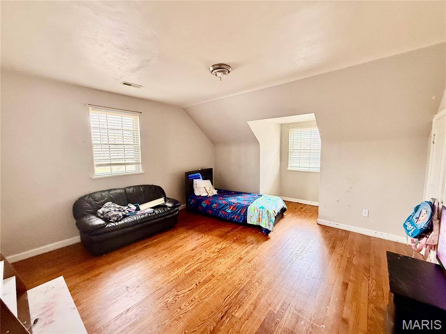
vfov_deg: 85.7
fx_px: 180
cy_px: 167
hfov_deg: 102.1
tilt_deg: -3.8
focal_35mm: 14
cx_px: 223
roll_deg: +0.6
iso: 320
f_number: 2.2
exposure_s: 1/60
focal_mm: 2.22
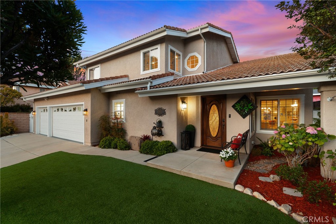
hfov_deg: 93.3
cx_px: 168
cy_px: 112
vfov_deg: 70.5
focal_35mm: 17
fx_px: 159
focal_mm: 17
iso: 250
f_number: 9
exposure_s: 2.5
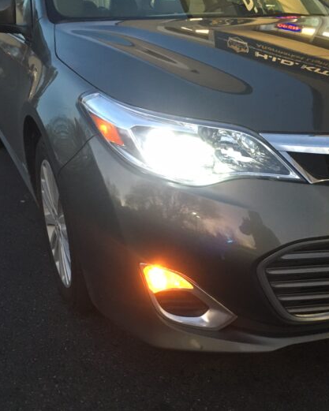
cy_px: 205
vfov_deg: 47.9
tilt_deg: -21.3
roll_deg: -2.6
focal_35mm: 38
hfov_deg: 39.0
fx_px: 462
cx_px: 198
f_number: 2.2
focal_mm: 4.15
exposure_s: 1/24
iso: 200
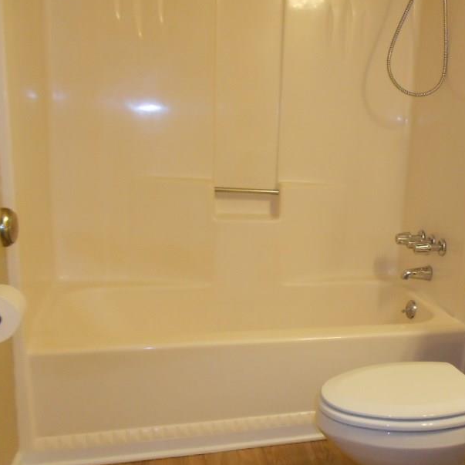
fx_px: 593
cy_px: 251
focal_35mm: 39
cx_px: 390
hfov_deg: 40.6
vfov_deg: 42.8
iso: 200
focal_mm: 4.6
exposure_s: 1/30
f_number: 3.2
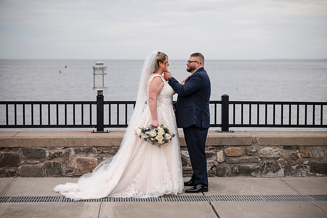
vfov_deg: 19.1
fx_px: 646
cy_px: 109
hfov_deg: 28.4
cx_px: 164
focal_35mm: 71
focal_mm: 70
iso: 100
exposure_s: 1/640
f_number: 2.8
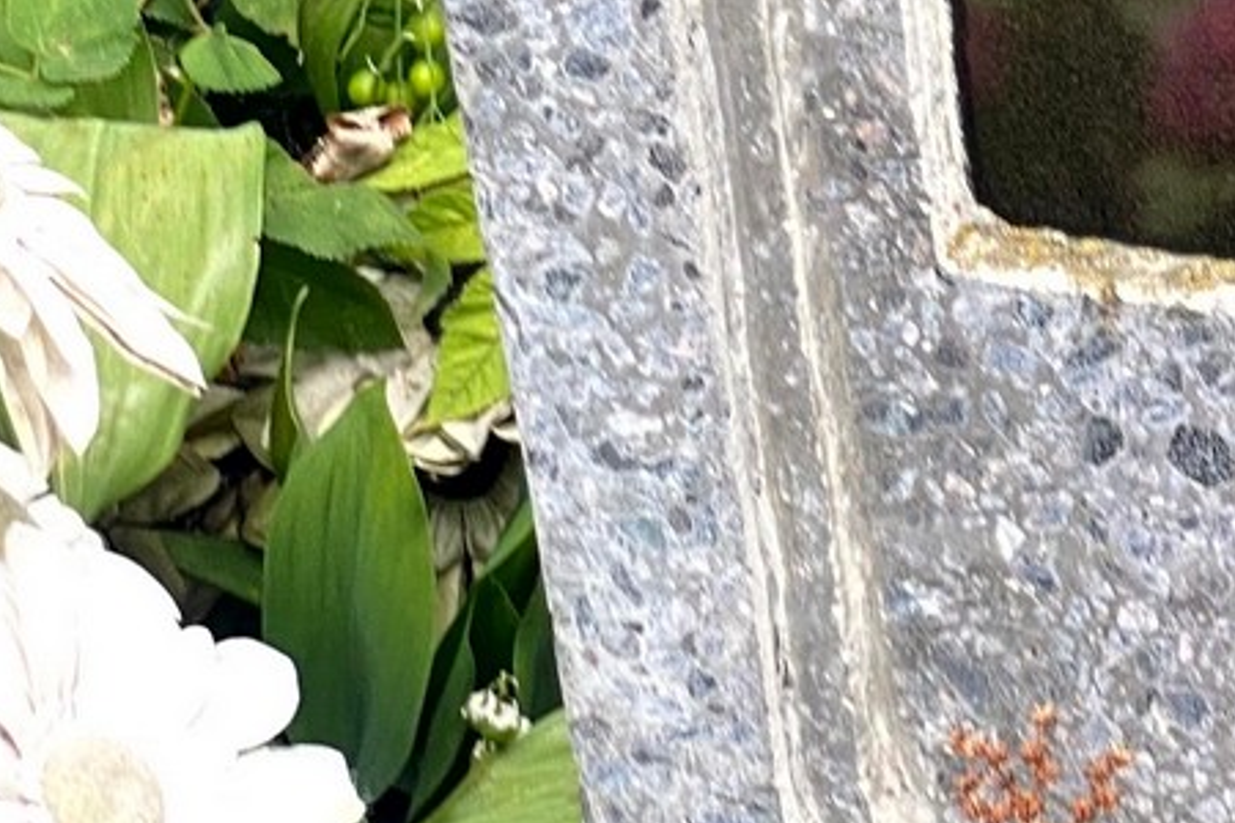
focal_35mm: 173
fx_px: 5934
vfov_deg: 7.7
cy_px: -543
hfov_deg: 11.4
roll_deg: +3.0
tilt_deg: -29.1
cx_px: 1870
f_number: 2
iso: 20
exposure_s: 1/122
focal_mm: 6
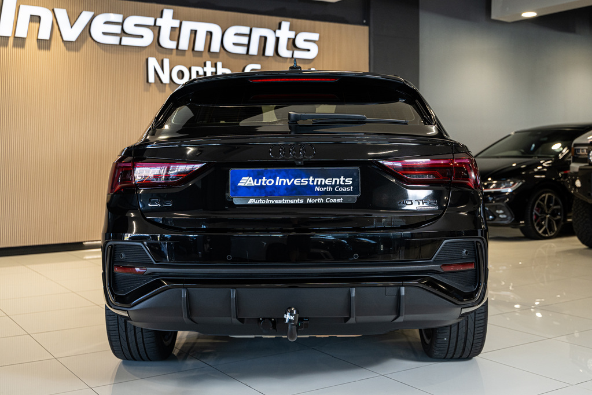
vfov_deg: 30.5
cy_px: 198
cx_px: 296
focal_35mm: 44
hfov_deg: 44.5
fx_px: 723
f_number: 4
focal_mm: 44
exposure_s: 1/160
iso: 640
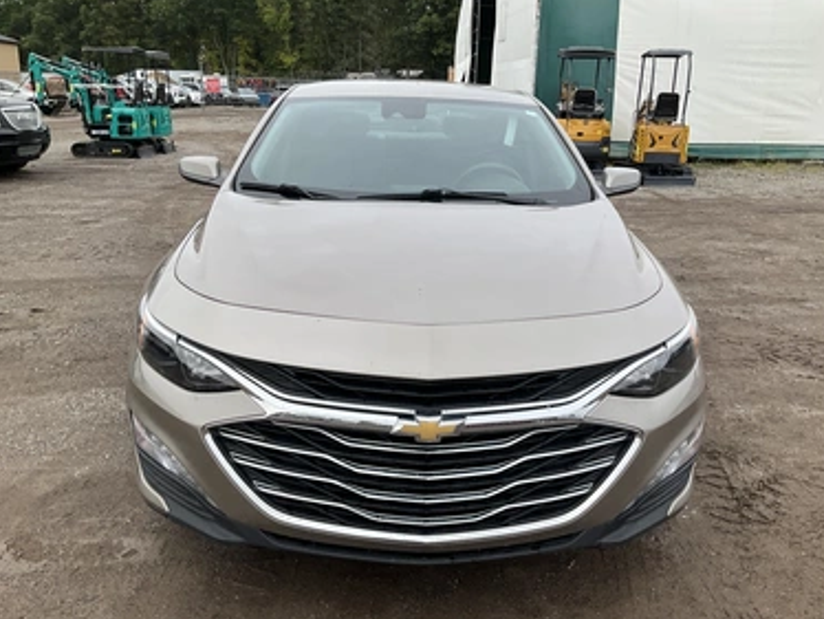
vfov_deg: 45.5
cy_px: 304
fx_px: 738
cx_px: 416
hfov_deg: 58.3
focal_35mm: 31
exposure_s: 1/1121
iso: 25
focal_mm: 3
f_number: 1.8
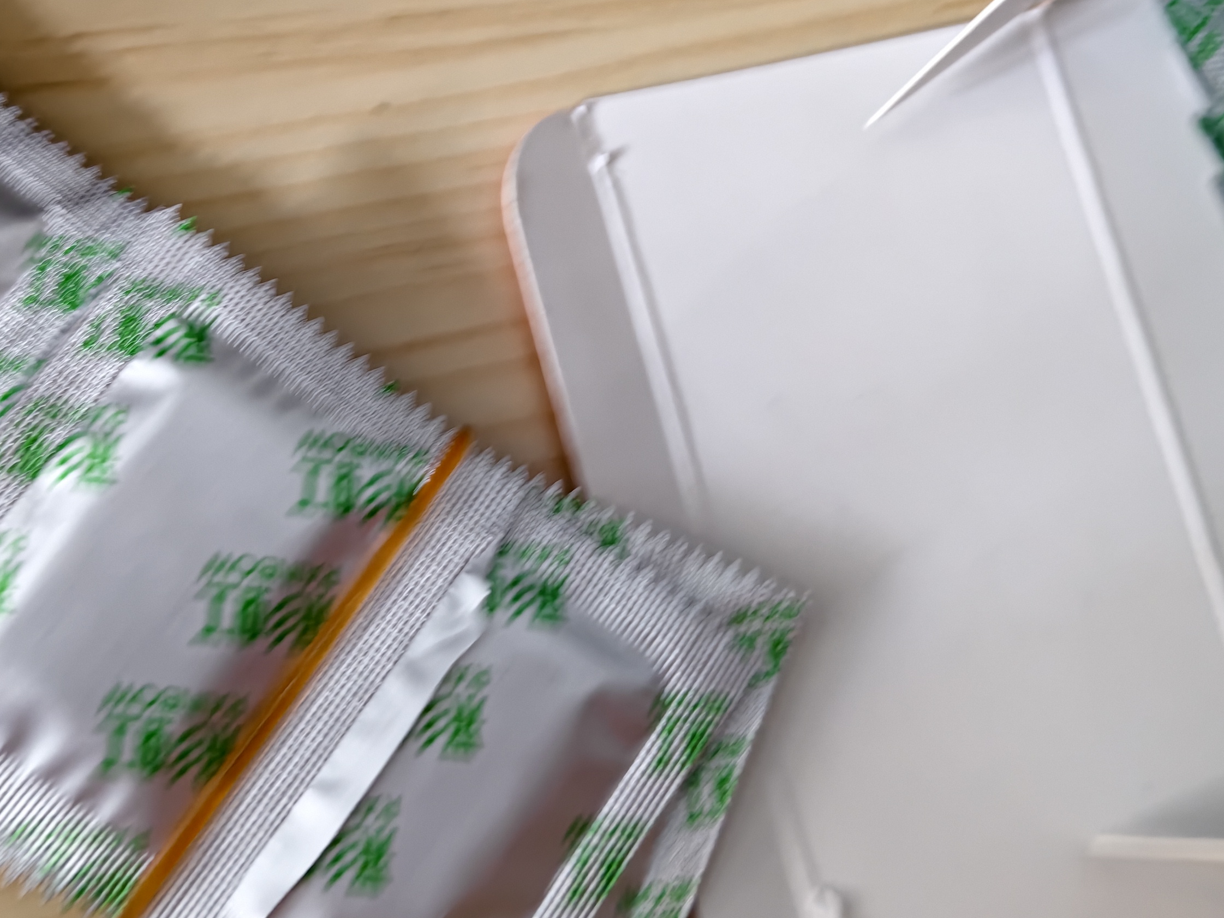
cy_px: 408
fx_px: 1485
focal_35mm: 42
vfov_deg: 34.3
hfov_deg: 44.2
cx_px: 411
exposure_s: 1/50
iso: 554
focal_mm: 5.56
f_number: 1.88
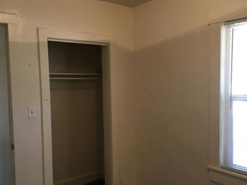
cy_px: 104
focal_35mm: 37
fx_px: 264
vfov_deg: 38.6
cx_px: 124
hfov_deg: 50.2
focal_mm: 4.15
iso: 32
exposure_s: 1/30
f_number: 2.2
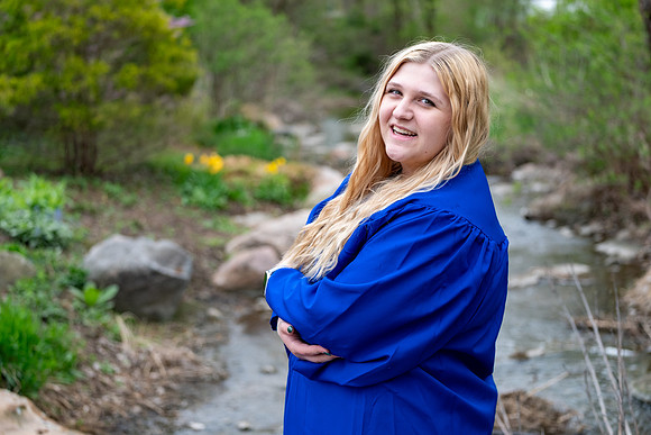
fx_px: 1357
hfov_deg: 27.0
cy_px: 218
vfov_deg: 18.2
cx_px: 326
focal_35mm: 75
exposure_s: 1/250
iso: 250
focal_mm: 50
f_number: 2.8
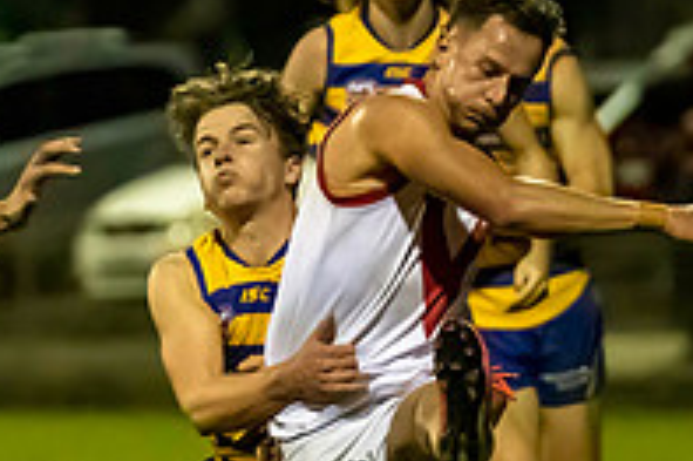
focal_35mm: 894
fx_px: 17195
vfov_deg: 1.5
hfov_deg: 2.3
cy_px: 390
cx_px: 263
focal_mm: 180
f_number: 2.8
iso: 10000
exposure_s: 1/1250
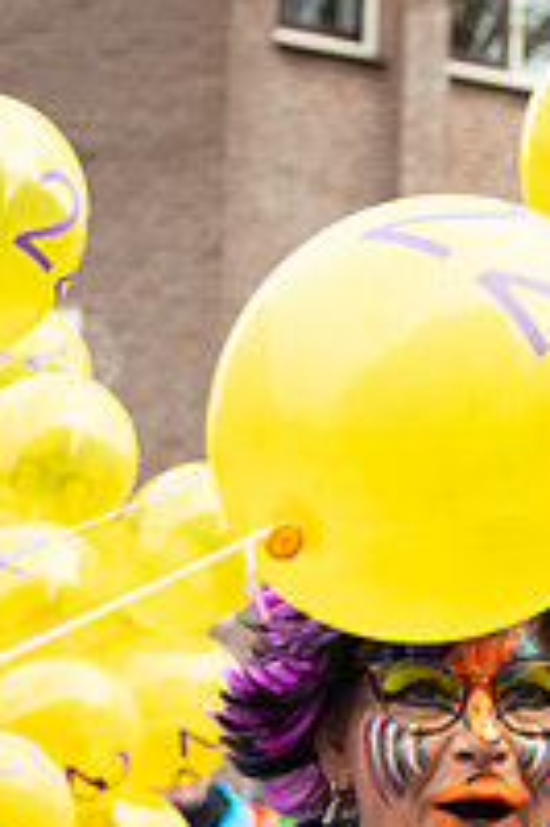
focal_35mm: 142
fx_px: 3260
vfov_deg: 14.3
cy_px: 724
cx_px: 521
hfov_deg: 9.6
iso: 400
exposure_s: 1/400
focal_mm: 42
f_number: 4.5
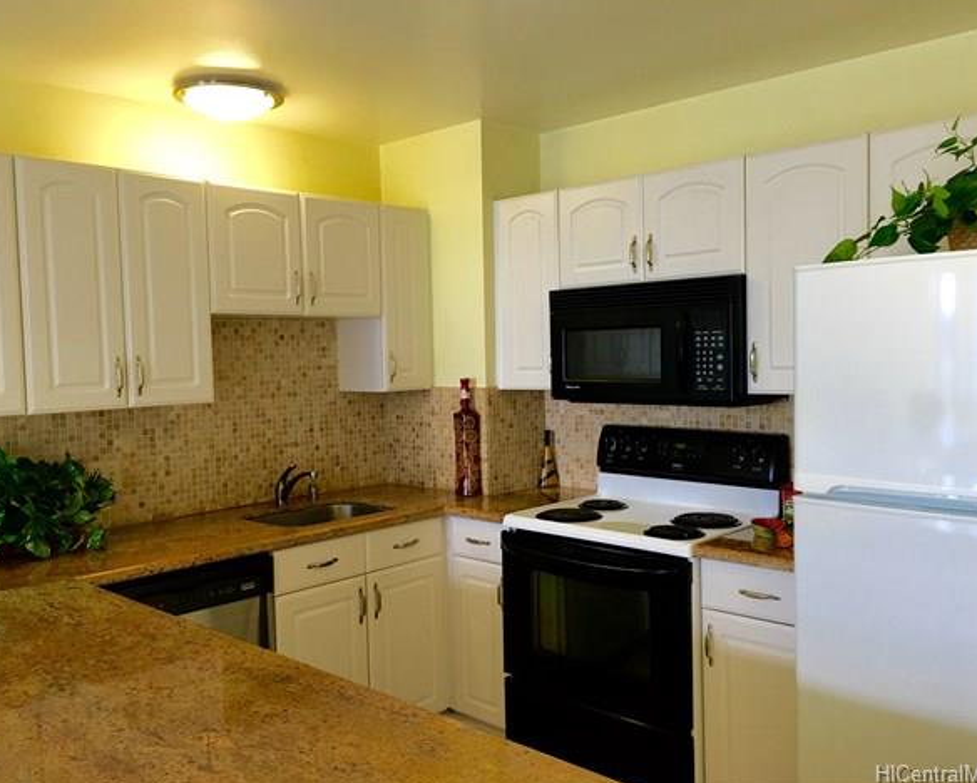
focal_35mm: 31
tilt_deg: -1.5
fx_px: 897
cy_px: 388
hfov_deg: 57.1
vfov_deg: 47.2
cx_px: 487
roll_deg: +0.8
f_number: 2.2
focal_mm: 4.15
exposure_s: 1/15
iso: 32
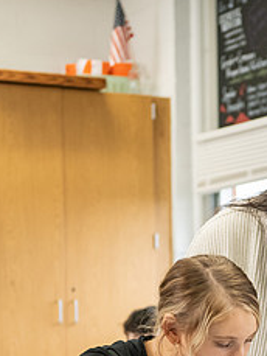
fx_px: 1377
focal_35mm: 134
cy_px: 284
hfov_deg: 11.0
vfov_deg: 14.6
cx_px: 267
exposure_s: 1/200
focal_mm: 55
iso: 1600
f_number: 3.2
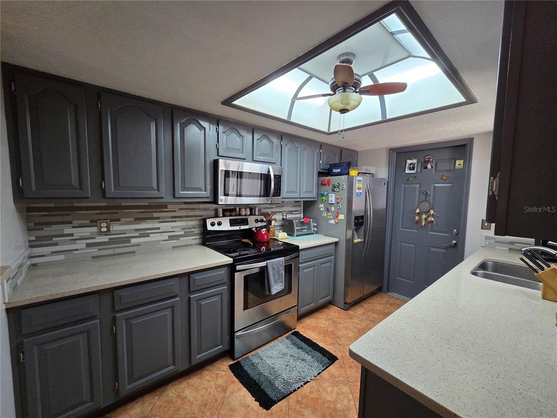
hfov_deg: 106.2
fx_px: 209
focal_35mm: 13
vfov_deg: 89.9
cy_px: 209
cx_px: 278
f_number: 2.2
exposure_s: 1/60
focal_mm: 2.2
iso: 250
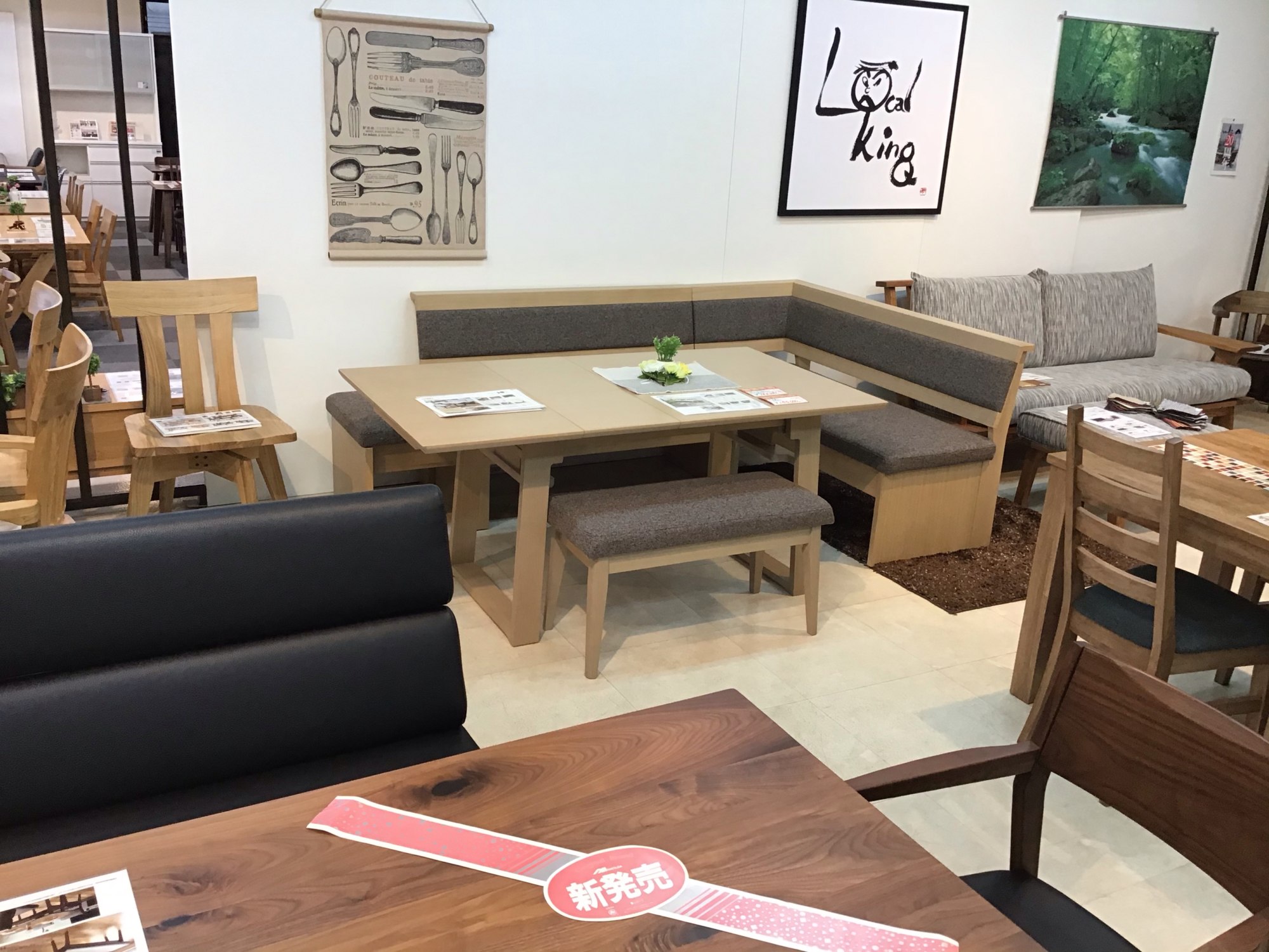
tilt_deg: -19.2
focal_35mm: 31
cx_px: 634
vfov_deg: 45.4
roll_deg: -3.3
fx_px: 1136
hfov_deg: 58.4
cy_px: 476
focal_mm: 3.3
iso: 64
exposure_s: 1/30
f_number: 2.4
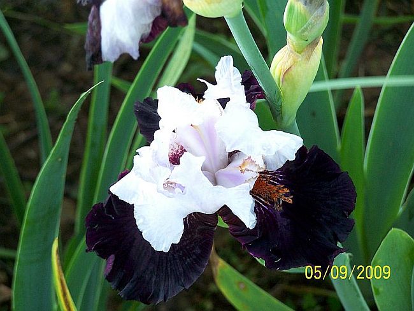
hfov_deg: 11.7
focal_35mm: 169
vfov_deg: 8.8
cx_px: 207
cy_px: 156
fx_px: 2022
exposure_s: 1/250
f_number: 3.2
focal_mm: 28
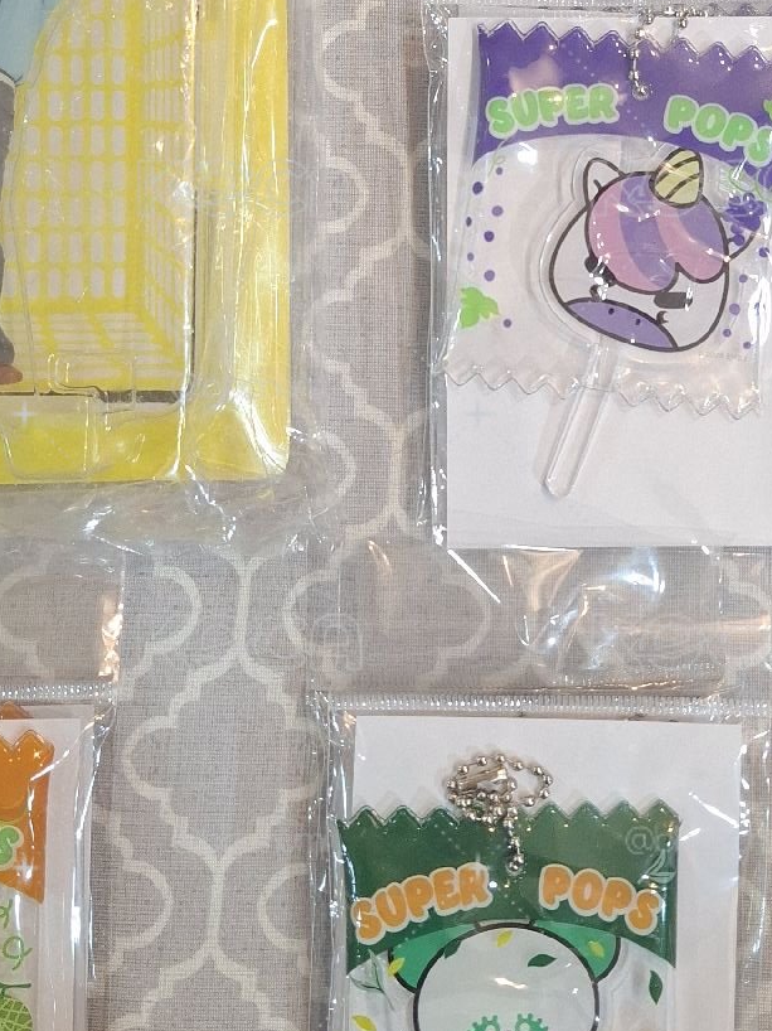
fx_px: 1607
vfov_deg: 34.8
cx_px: 477
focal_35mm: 54
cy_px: 262
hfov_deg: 26.9
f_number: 1.8
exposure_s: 1/40
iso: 320
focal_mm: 5.54
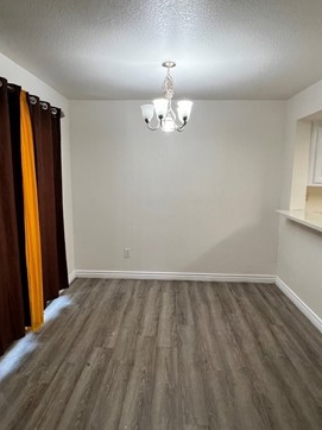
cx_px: 158
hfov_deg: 58.8
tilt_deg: -11.5
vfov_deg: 74.0
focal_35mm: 23
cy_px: 220
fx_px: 286
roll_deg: -1.5
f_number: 1.8
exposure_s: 1/120
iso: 160
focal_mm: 1.57
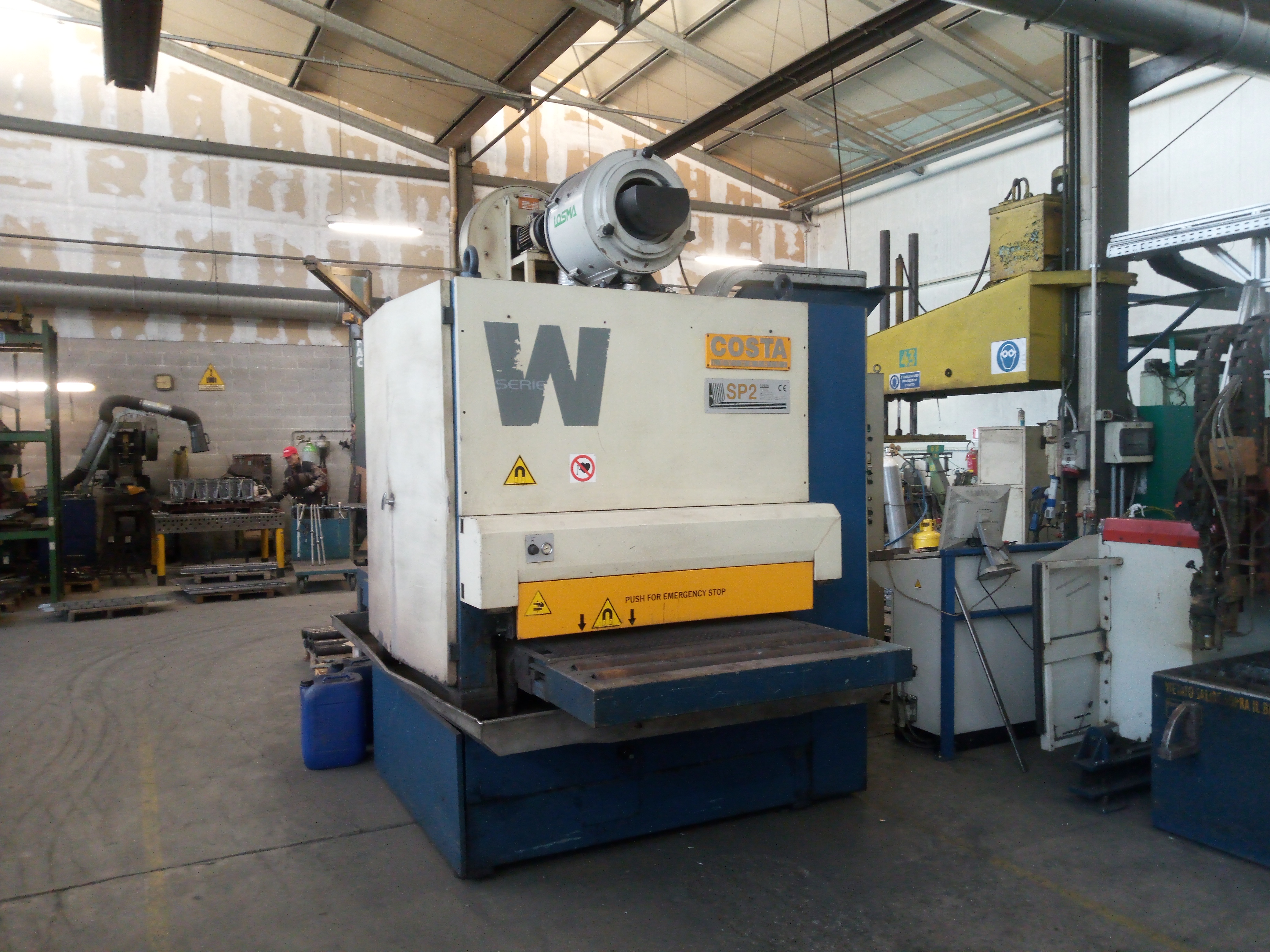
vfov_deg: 66.0
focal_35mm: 20
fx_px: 734
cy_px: 476
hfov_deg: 81.7
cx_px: 635
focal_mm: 3.52
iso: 432
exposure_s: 1/33.3
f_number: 2
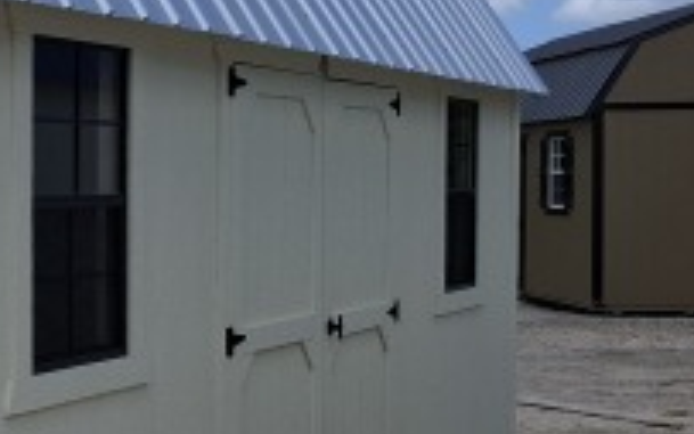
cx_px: -291
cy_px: 243
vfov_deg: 16.9
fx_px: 1457
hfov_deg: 22.8
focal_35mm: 77
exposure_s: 1/2000
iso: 50
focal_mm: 5.54
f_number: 1.8
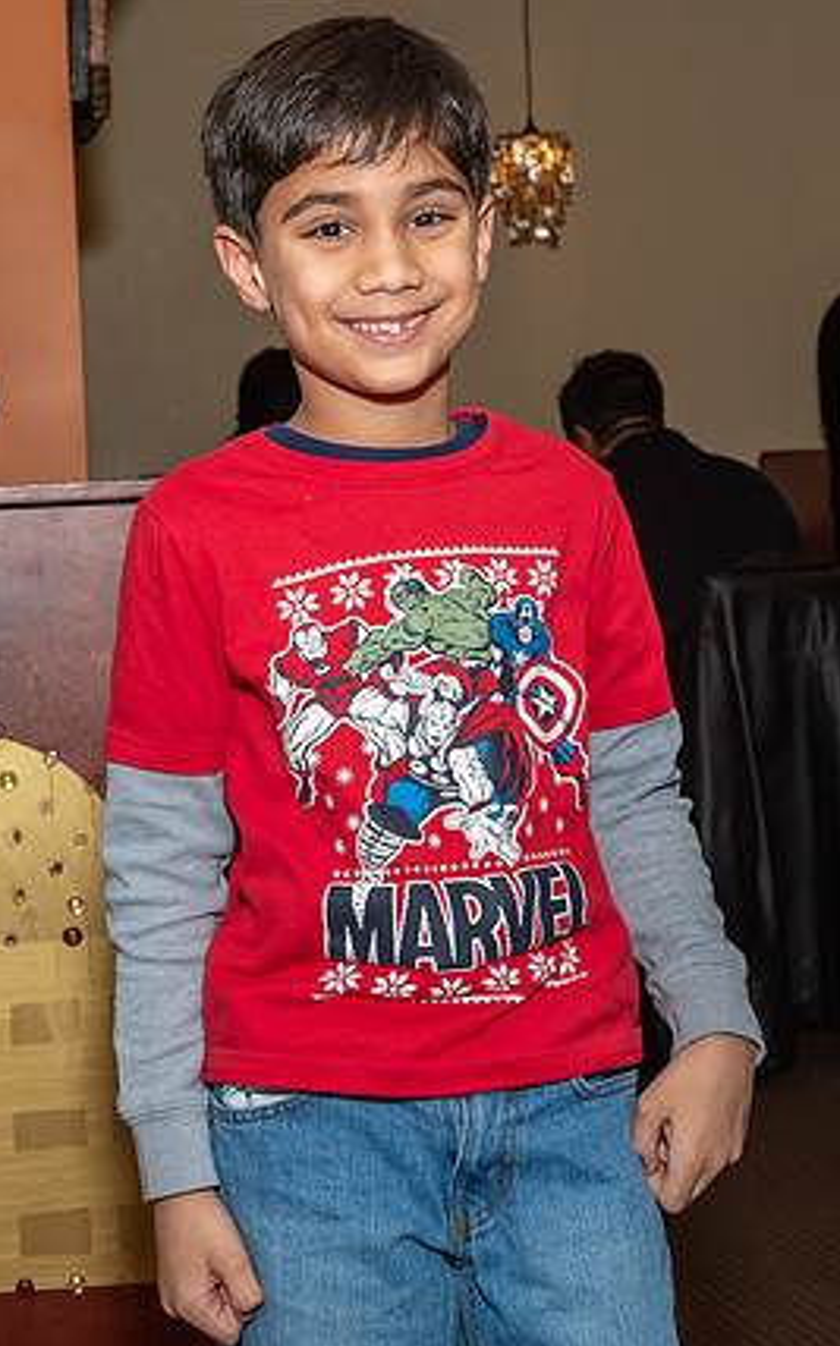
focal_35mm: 82
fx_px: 3008
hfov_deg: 15.9
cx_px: 385
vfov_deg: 25.2
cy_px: 618
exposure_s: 1/250
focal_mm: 32
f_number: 8
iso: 500
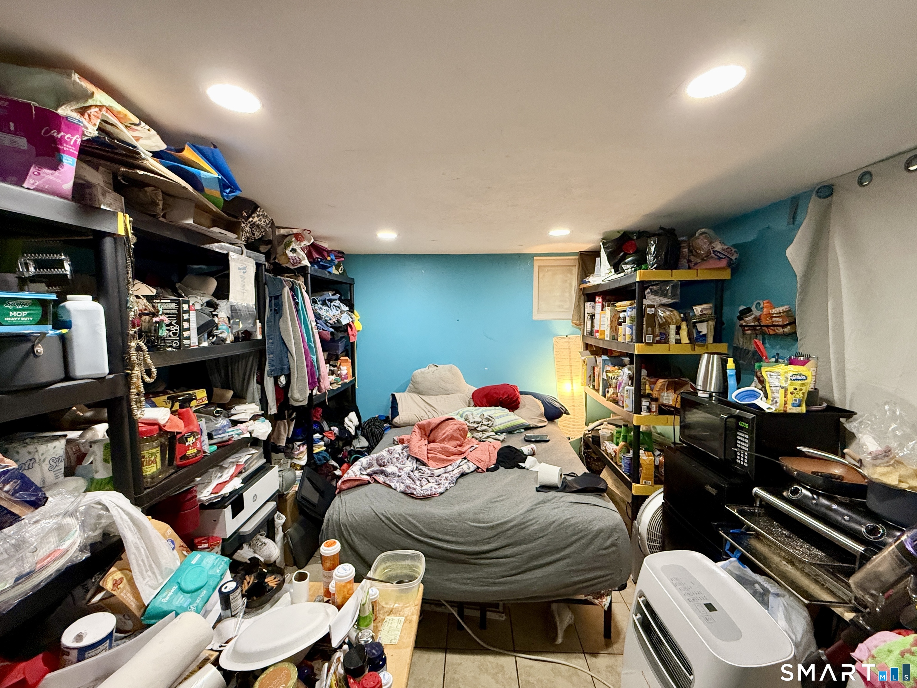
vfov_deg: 85.7
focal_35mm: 14
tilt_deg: -4.2
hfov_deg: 102.1
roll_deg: -0.3
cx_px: 458
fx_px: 371
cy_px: 344
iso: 500
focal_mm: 2.22
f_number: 2.2
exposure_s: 1/60
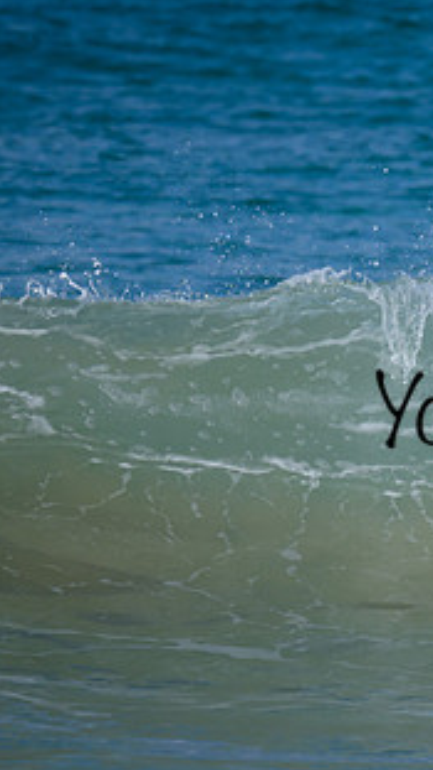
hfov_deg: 0.6
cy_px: 338
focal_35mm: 2146
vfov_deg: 1.0
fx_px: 43791
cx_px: 766
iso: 280
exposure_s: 1/2000
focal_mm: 800
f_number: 6.3
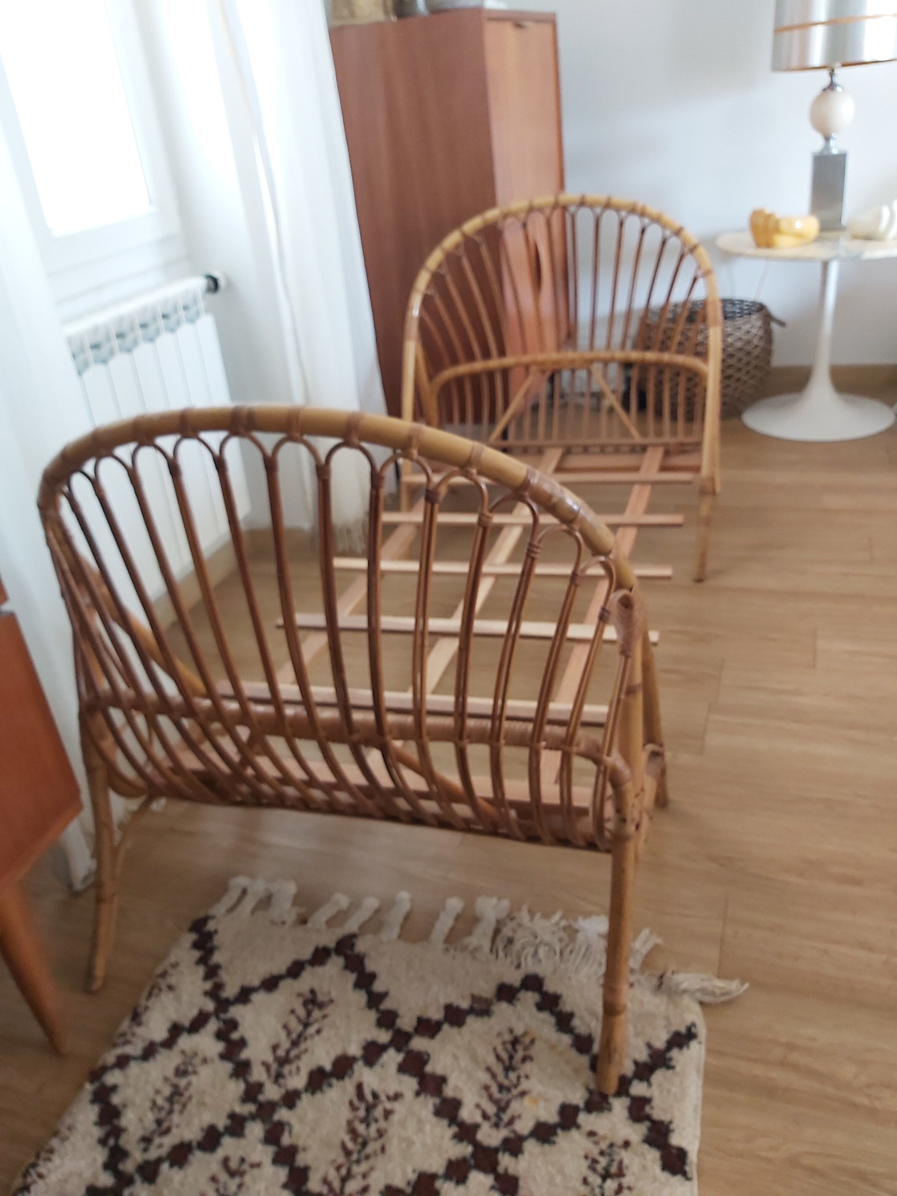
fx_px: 898
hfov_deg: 53.1
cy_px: 598
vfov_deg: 67.3
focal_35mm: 26
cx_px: 448
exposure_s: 1/50
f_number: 1.7
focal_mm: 3.92
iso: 200
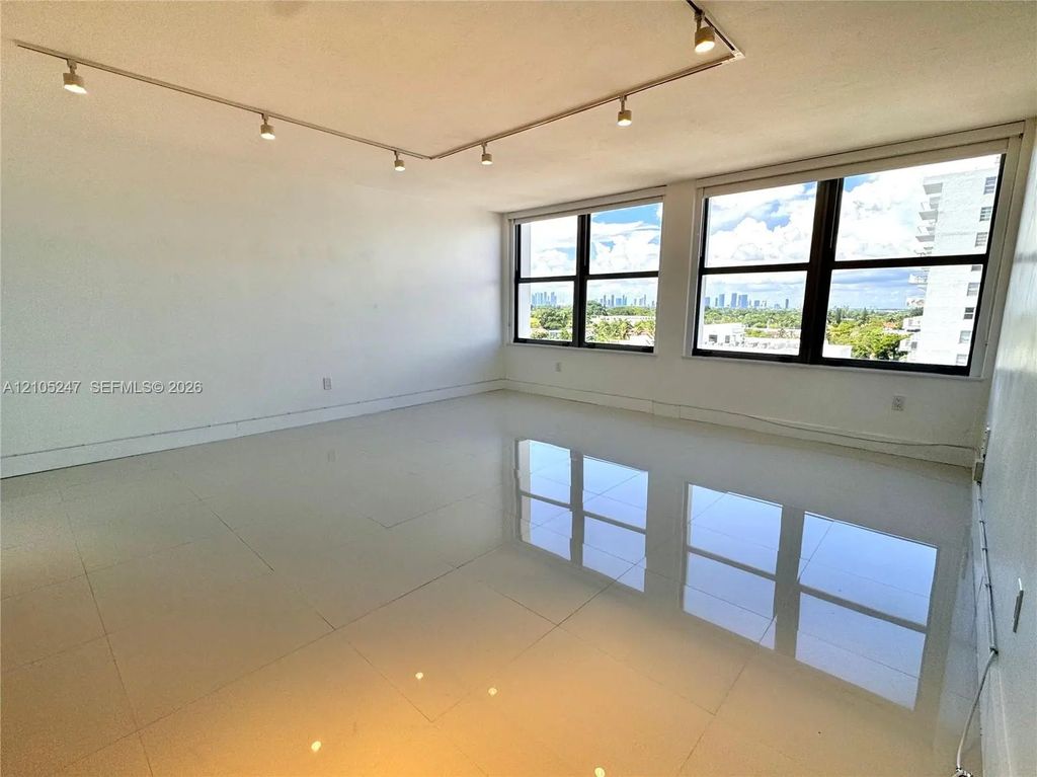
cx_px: 518
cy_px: 388
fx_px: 419
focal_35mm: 14
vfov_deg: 85.6
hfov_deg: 102.1
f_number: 2.2
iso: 40
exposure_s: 1/383
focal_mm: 2.22
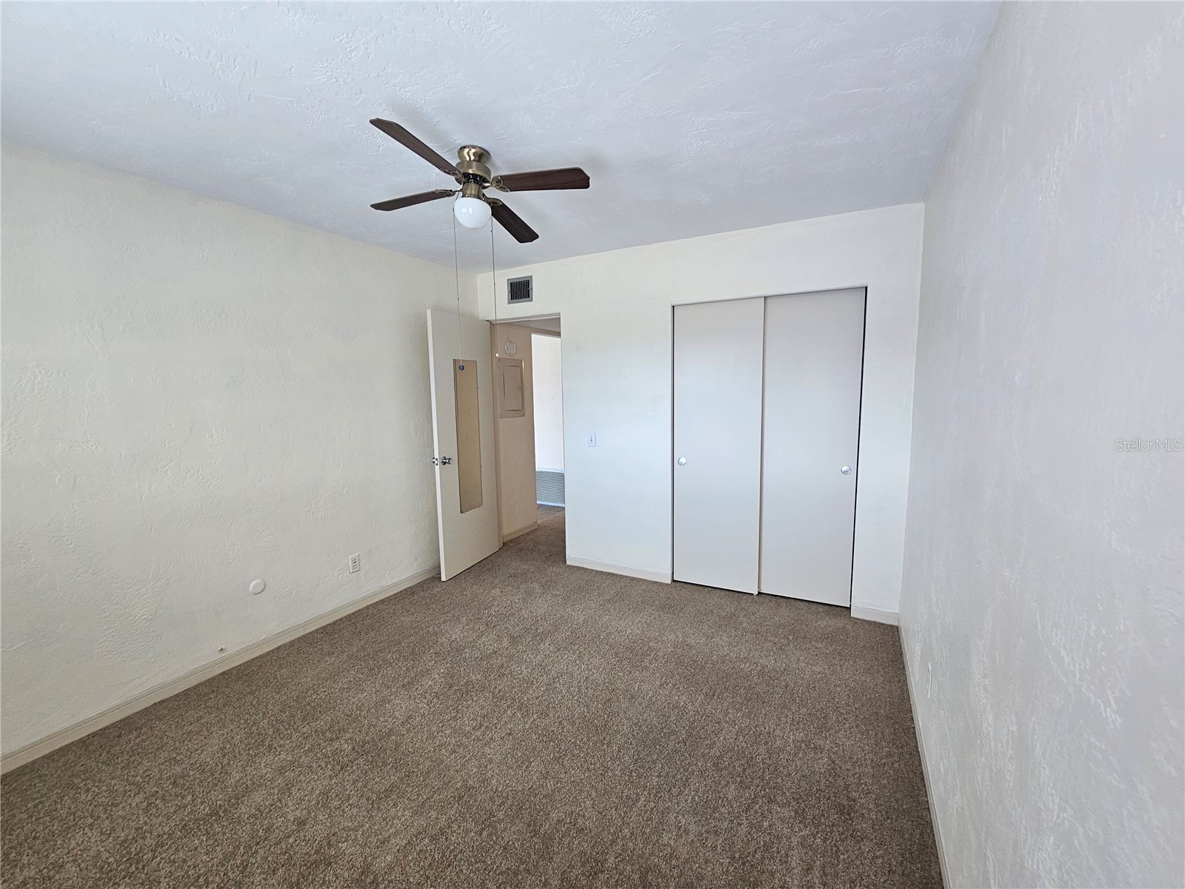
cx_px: 592
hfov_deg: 106.2
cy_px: 444
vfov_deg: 89.9
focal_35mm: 13
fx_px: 445
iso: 160
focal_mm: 2.2
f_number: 2.2
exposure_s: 1/60
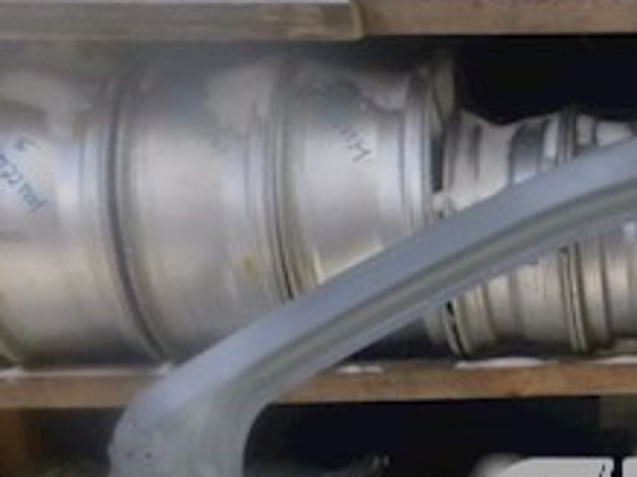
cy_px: 497
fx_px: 1343
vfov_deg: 19.5
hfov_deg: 23.7
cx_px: 814
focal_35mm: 73
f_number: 3.9
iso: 100
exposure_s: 1/80
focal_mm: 4.5
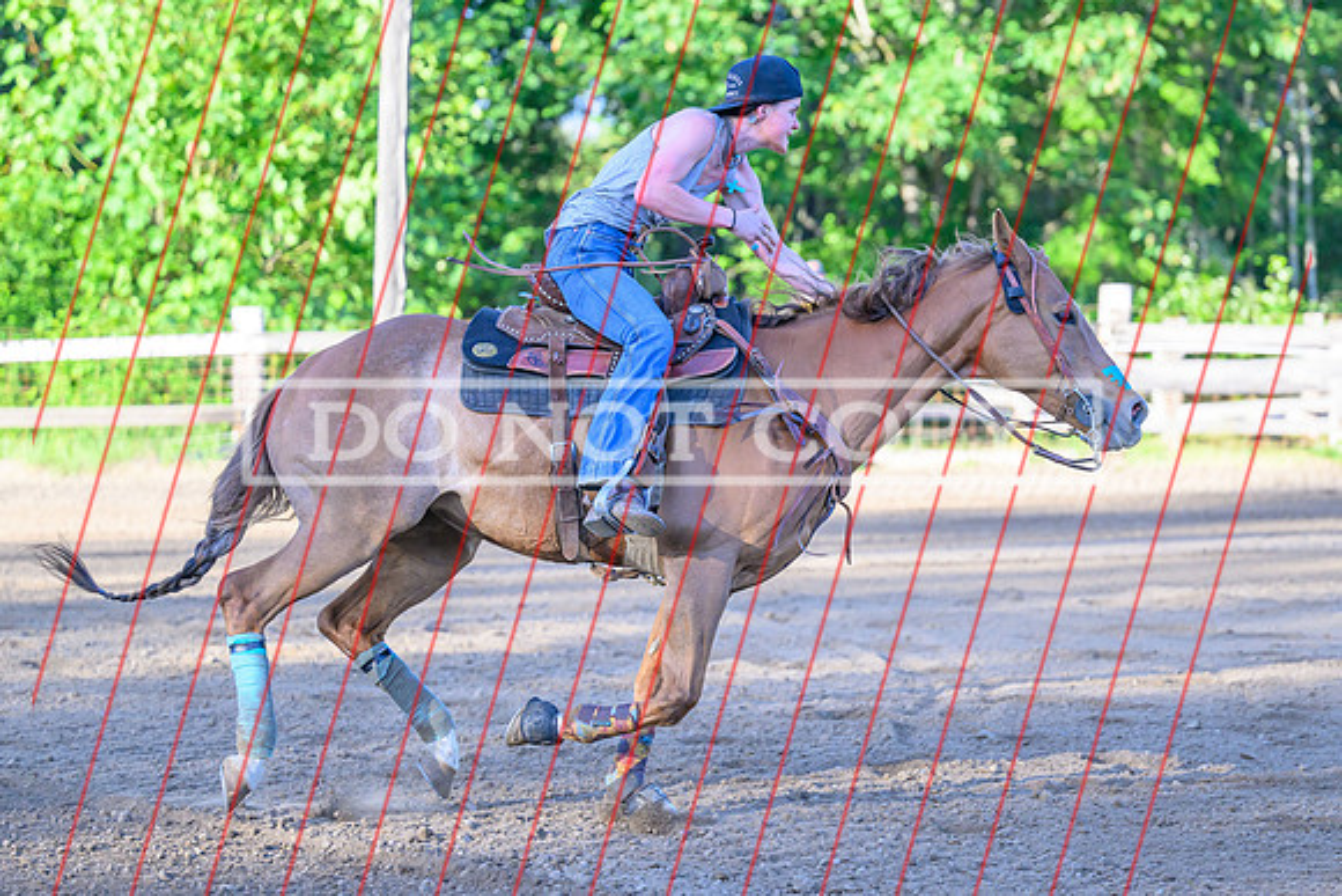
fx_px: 4587
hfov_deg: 16.6
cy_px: 431
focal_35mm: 123
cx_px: 716
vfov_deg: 11.2
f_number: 2.8
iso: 900
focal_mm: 90
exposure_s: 1/2500
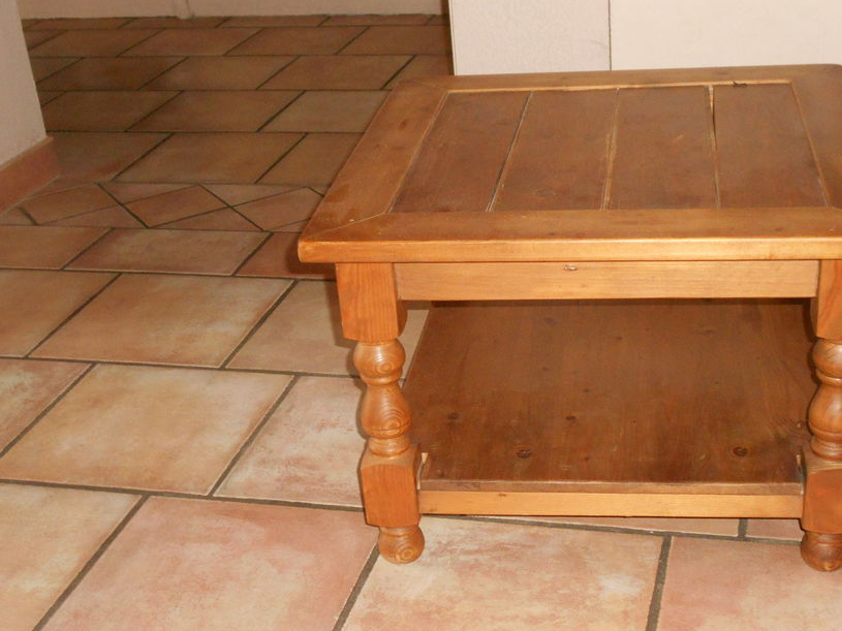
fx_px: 1313
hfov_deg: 35.5
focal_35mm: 54
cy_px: 376
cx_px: 492
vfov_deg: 27.0
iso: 560
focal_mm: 7.7
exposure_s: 1/30
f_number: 4.2
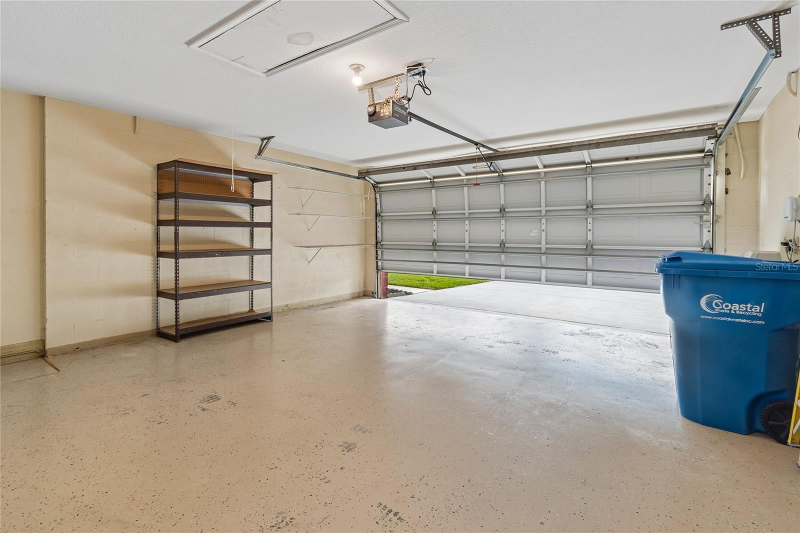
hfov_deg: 100.4
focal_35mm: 15
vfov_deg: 77.3
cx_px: 400
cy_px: 266
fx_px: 333
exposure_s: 1/25
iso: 100
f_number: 7.1
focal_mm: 10
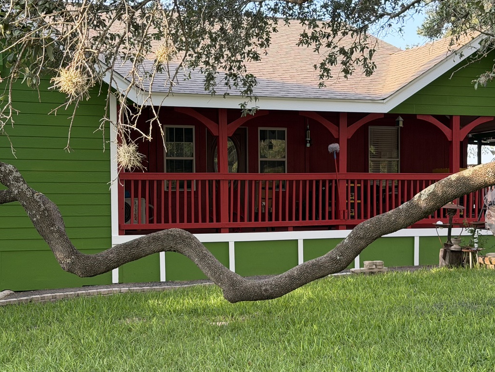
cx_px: 273
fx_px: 958
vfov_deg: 21.9
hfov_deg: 28.9
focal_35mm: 67
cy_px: 225
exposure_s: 1/202
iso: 100
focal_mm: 6.76
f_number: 1.78
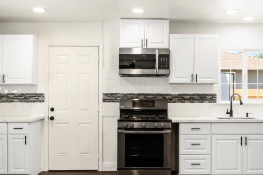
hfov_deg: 45.1
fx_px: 316
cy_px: 100
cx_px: 140
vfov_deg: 30.9
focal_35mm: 43
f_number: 6.3
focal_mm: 11
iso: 200
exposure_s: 1/15
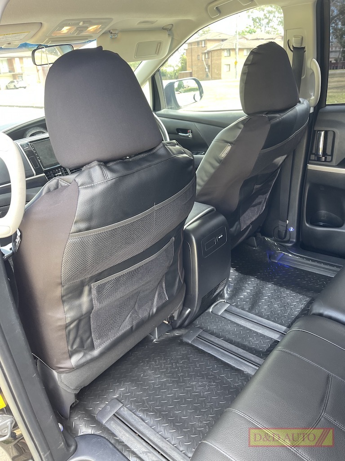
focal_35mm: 26
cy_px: 230
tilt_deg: -23.3
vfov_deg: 67.3
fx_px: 346
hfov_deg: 53.1
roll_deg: +4.0
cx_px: 172
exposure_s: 1/121
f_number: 1.6
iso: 125
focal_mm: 5.1
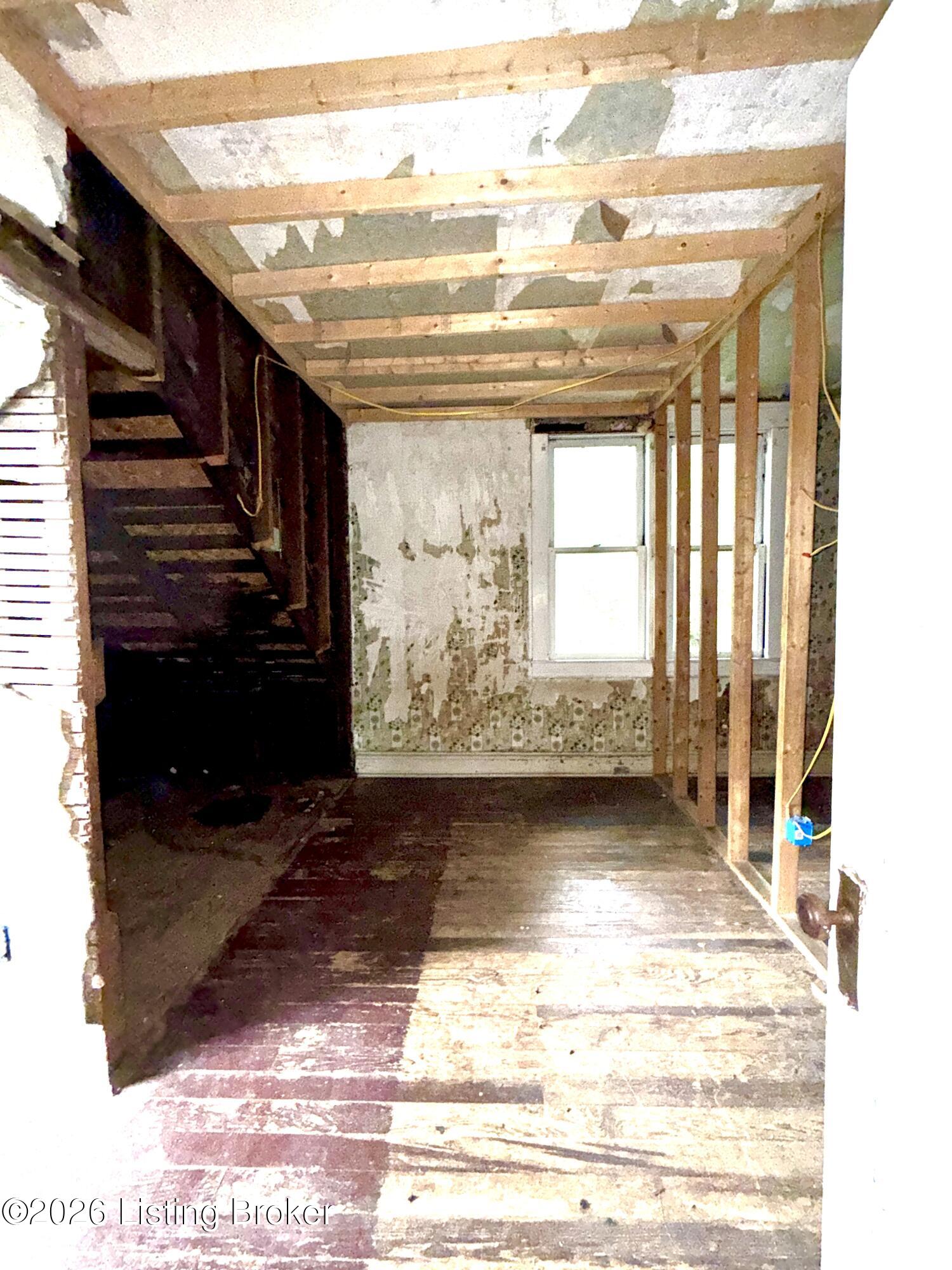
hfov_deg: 85.7
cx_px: 476
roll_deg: +0.5
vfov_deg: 102.1
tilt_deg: -2.9
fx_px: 513
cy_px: 635
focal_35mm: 14
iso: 160
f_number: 2.2
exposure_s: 1/46
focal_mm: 2.22
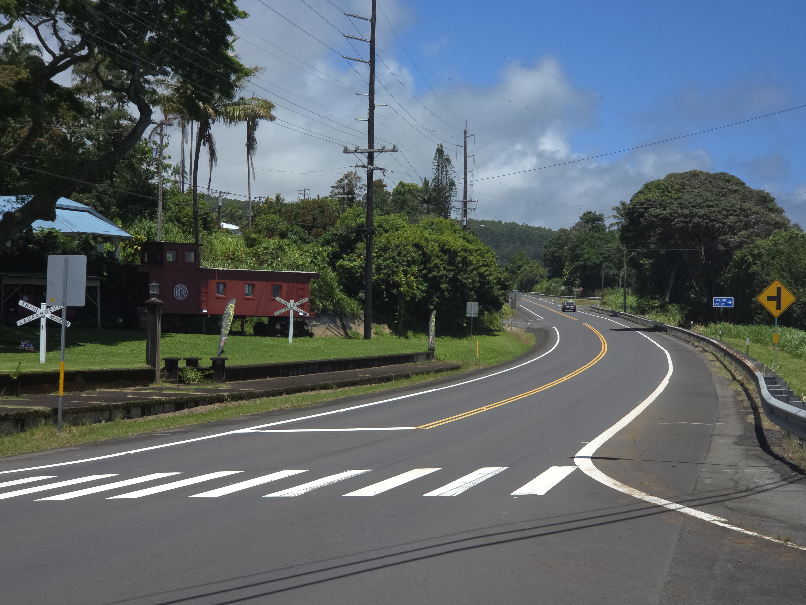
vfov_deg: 21.3
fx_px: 1607
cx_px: 403
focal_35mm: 69
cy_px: 302
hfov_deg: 28.2
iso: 25
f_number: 2.4
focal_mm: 7
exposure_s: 1/897
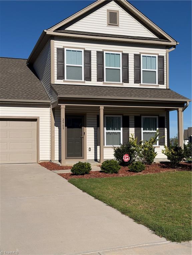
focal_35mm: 48
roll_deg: +0.8
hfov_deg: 30.3
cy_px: 128
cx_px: 96
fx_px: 355
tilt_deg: +1.8
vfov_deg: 39.7
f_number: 1.78
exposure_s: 1/11364
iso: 64
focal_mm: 6.76
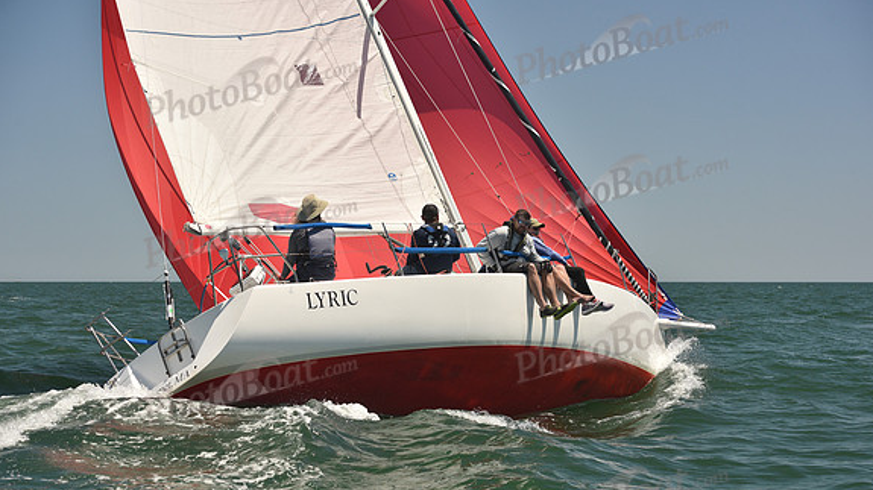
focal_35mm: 74
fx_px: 1712
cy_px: 286
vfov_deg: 16.3
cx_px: 437
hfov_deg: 28.6
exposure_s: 1/800
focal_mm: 70
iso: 250
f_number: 5.6
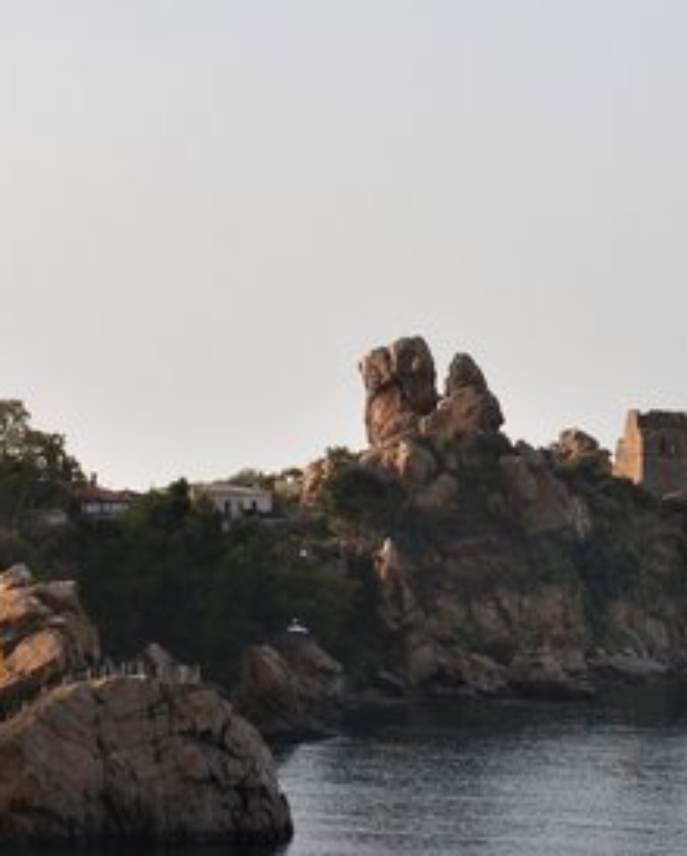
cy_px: 665
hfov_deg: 10.7
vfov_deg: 13.4
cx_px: -12
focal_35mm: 143
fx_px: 3636
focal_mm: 35
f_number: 9
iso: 250
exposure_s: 1/125
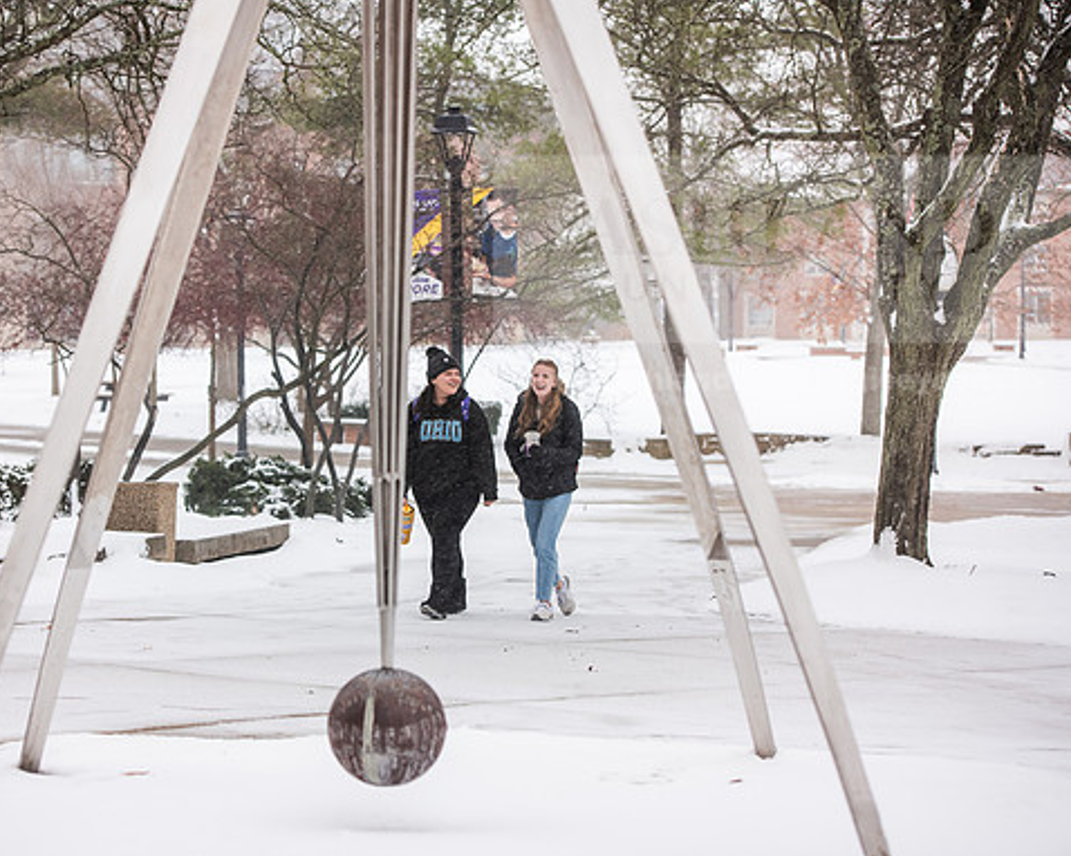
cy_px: 427
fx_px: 3105
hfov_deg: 19.5
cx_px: 426
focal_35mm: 98
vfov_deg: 15.7
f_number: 4
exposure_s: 1/250
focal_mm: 86
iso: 500
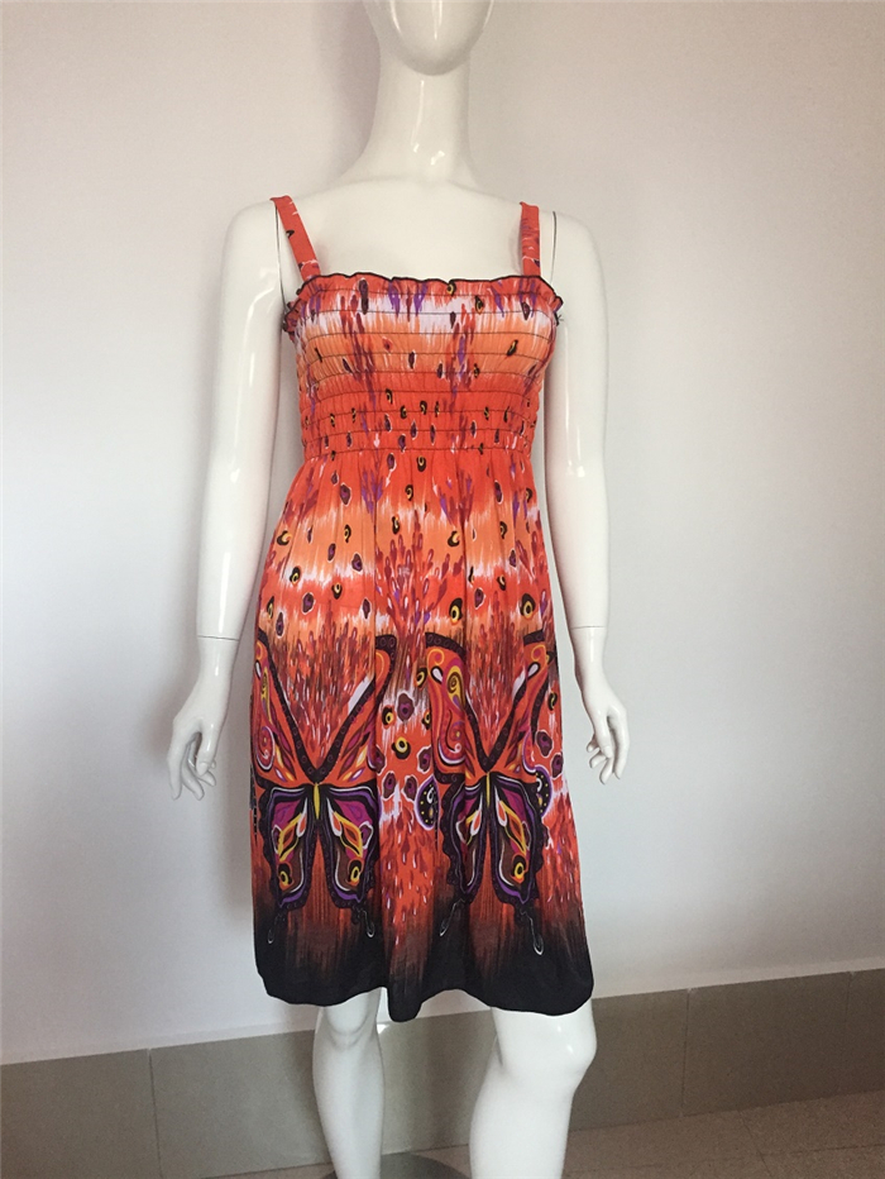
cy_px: 590
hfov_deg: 48.3
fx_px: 988
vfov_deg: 61.6
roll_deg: +1.3
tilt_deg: -15.4
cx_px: 442
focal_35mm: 29
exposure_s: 1/30
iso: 160
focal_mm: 4.15
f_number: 2.2
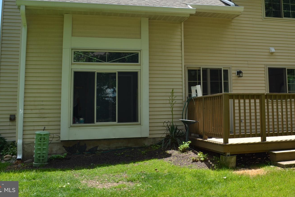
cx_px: 198
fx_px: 344
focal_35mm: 42
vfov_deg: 31.2
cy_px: 44
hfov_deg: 45.6
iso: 100
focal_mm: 18
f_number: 7.1
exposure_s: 1/200
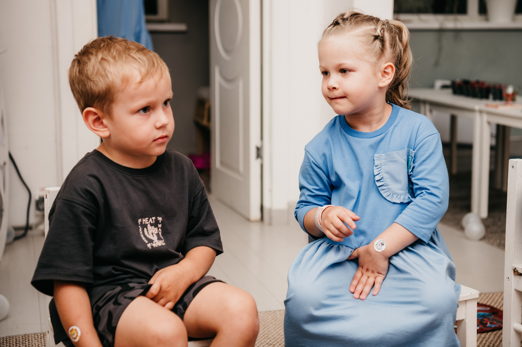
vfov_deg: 21.4
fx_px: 916
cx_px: 294
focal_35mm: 63
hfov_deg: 31.8
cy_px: 151
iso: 125
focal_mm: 56
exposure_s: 1/160
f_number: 3.5
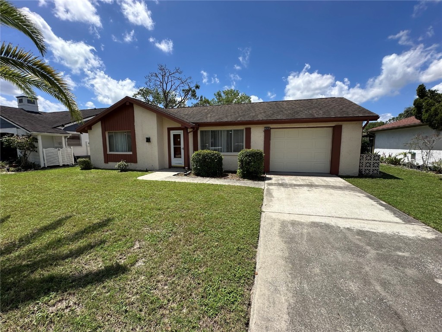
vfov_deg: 85.7
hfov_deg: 102.1
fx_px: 179
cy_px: 166
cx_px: 221
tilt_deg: -6.7
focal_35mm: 14
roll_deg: +0.1
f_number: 2.2
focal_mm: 2.22
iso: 50
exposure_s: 1/2053
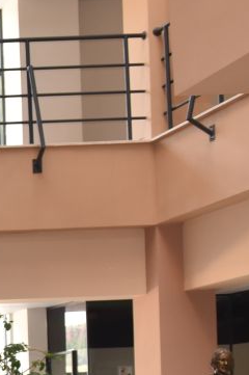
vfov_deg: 16.3
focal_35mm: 121
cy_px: 450
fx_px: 1258
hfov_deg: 9.2
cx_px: -478
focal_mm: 29
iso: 800
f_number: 5
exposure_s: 1/60
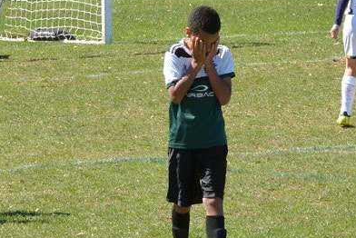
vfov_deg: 2.9
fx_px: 4681
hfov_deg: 4.4
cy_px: 43
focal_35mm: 473
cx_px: 231
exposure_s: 1/160
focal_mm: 116
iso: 1000
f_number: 20
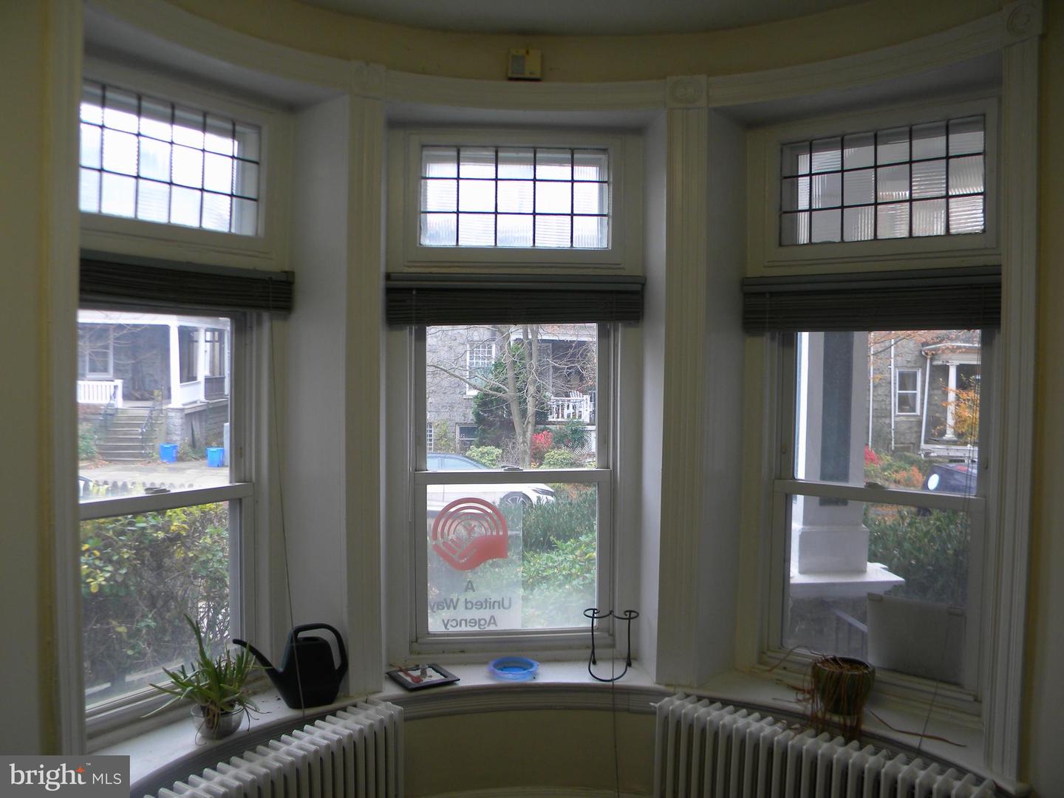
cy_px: 399
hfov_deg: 63.4
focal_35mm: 28
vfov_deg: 49.7
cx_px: 532
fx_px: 861
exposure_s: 1/34
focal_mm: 5
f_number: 3.5
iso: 80
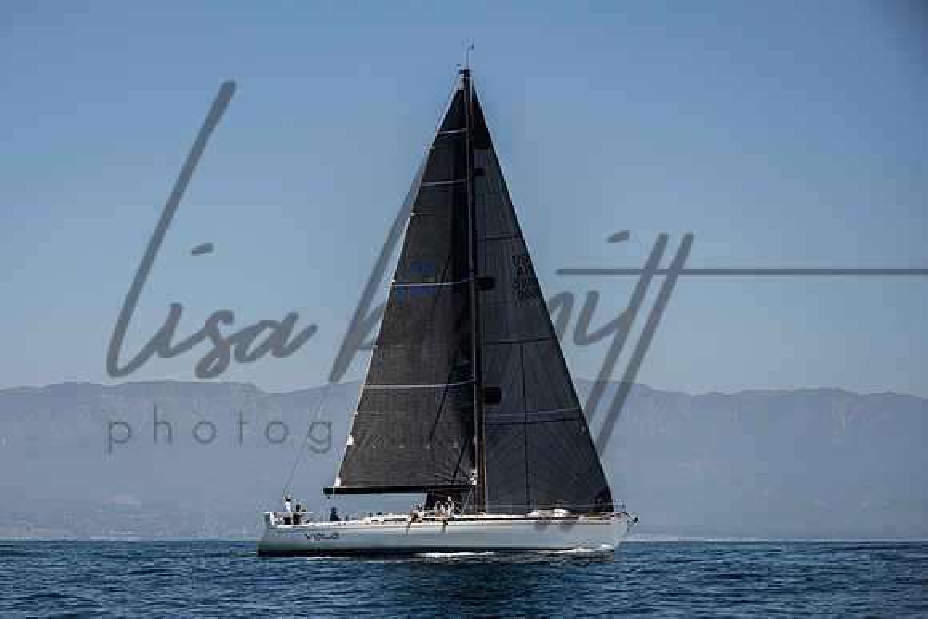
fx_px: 2116
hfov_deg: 24.7
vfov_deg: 16.7
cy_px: 323
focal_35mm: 82
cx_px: 391
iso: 200
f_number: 5
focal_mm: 70
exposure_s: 1/5000
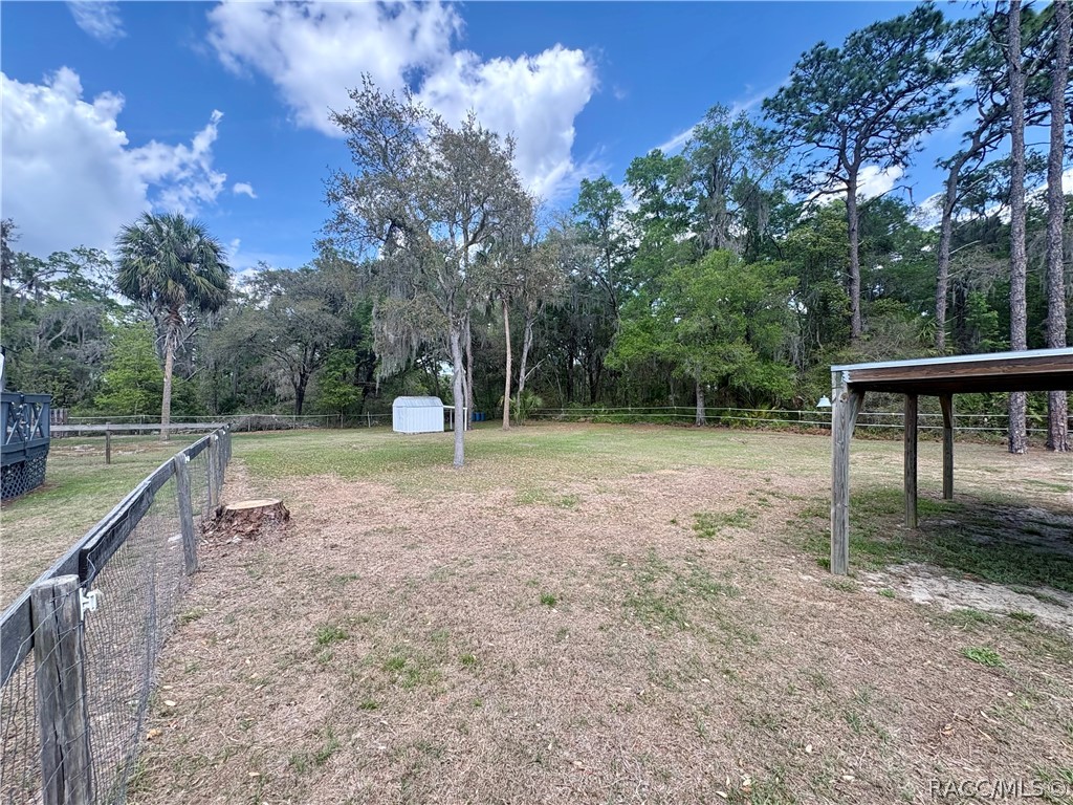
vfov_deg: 85.7
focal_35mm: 14
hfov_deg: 102.1
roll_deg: +0.6
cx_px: 536
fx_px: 434
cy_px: 402
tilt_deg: +1.6
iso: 64
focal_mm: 2.22
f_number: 2.2
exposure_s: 1/512
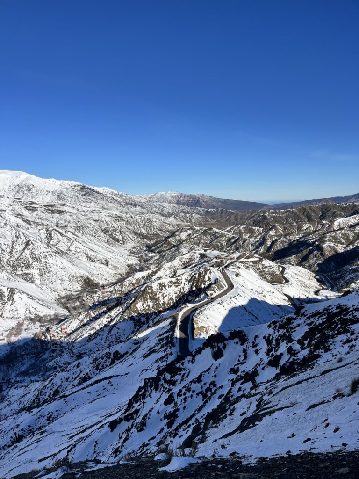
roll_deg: +2.0
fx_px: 360
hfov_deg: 53.1
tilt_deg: -7.2
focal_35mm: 26
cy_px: 240
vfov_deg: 67.3
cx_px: 180
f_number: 1.6
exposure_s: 1/6897
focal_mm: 5.1
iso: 50
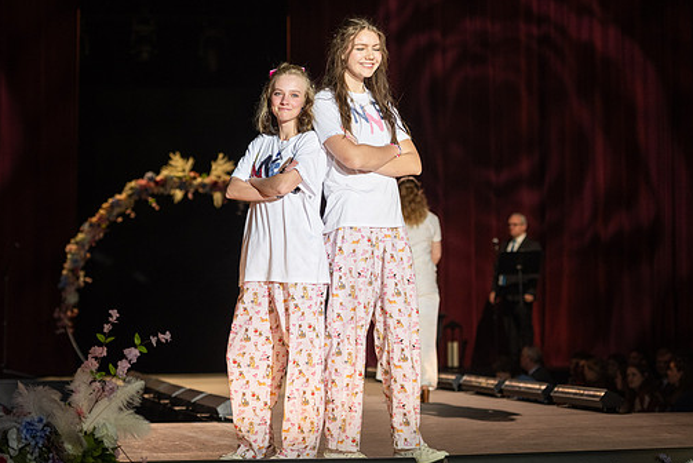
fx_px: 2022
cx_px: 358
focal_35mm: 105
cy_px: 256
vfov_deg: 13.1
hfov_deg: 19.4
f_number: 2.8
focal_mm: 82
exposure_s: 1/800
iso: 640
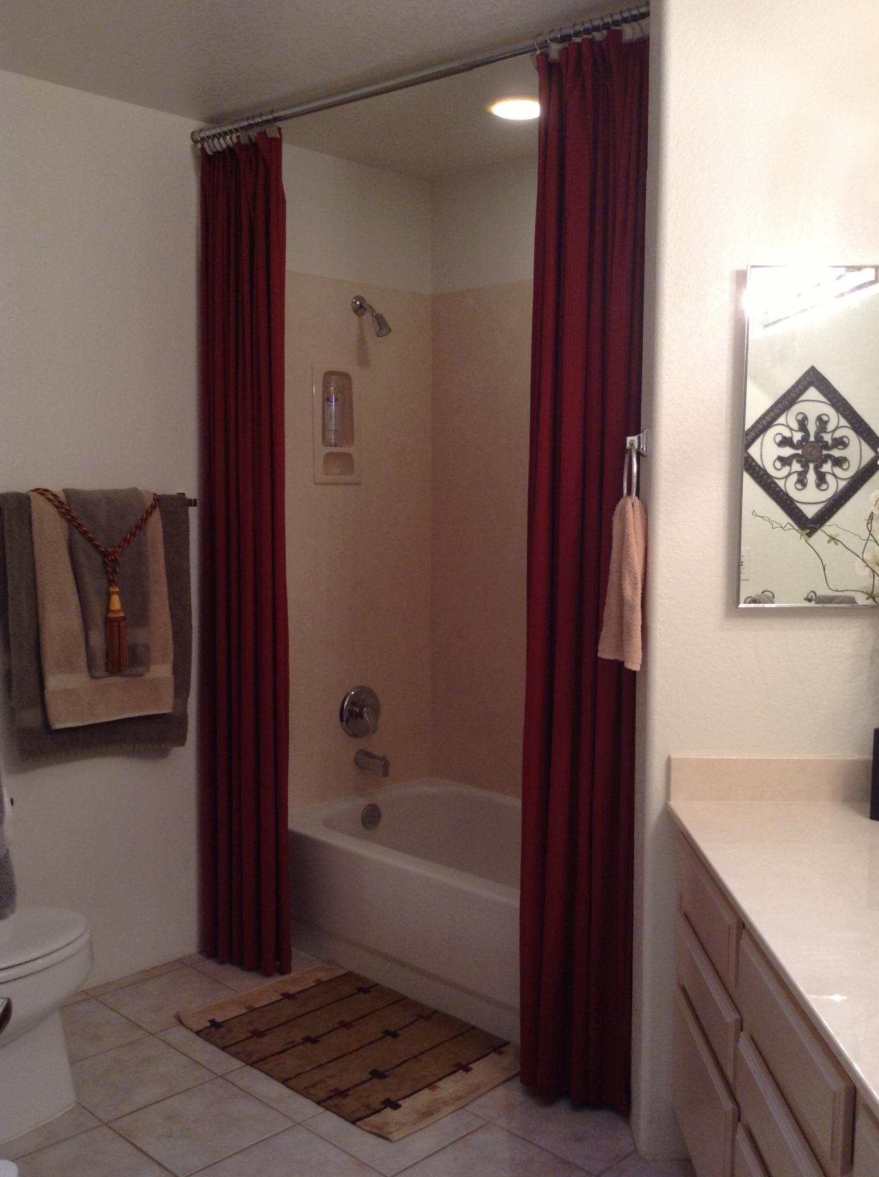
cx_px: 463
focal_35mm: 36
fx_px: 1222
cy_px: 609
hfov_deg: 39.5
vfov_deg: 51.4
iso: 64
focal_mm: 3.3
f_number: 2.4
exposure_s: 1/24
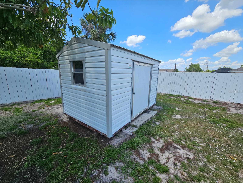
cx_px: 122
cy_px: 92
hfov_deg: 106.2
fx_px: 91
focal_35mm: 13
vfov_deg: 89.9
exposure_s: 1/1533
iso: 50
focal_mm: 2.2
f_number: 2.2
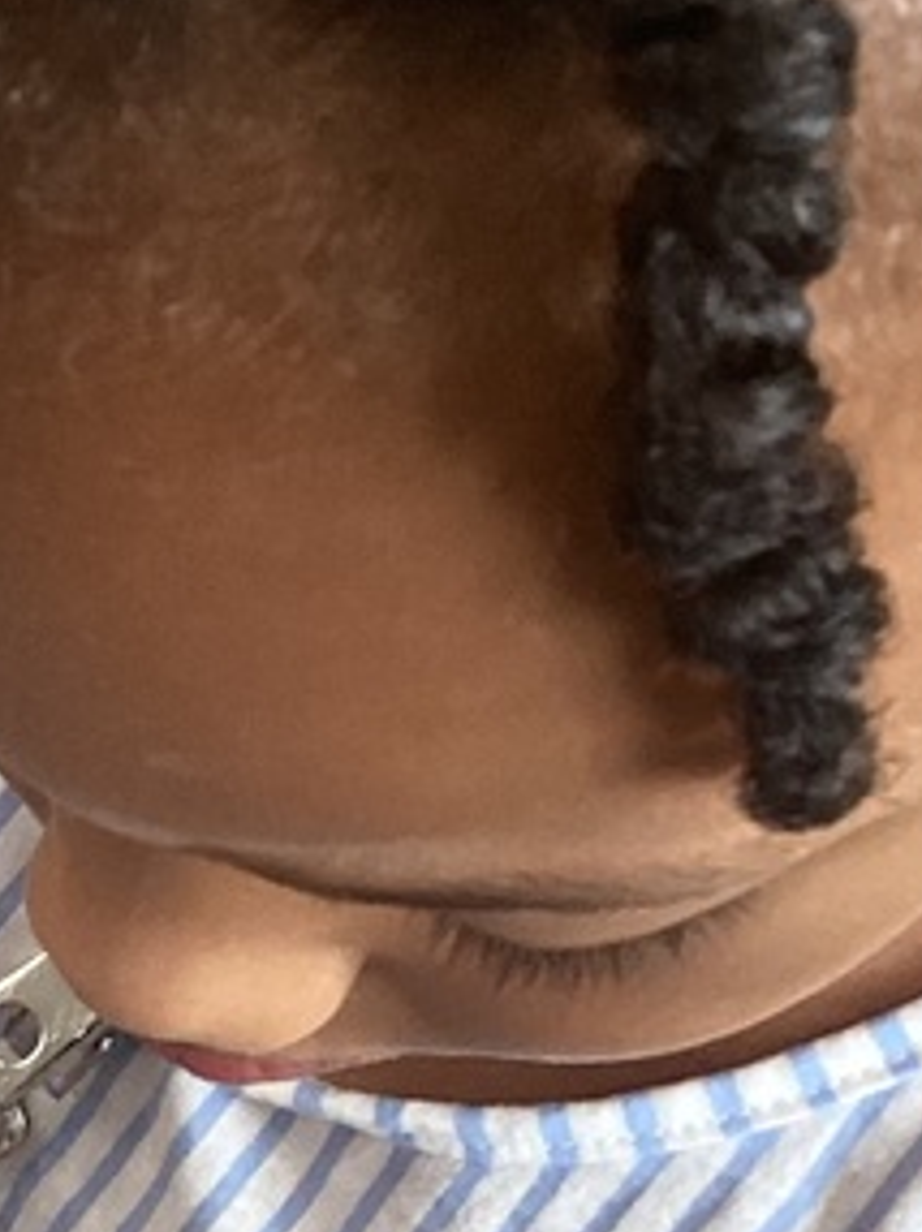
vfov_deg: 17.2
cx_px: -461
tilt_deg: -58.4
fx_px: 3948
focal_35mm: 111
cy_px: 1348
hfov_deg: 12.6
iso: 100
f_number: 2.4
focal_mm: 3.3
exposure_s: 1/60
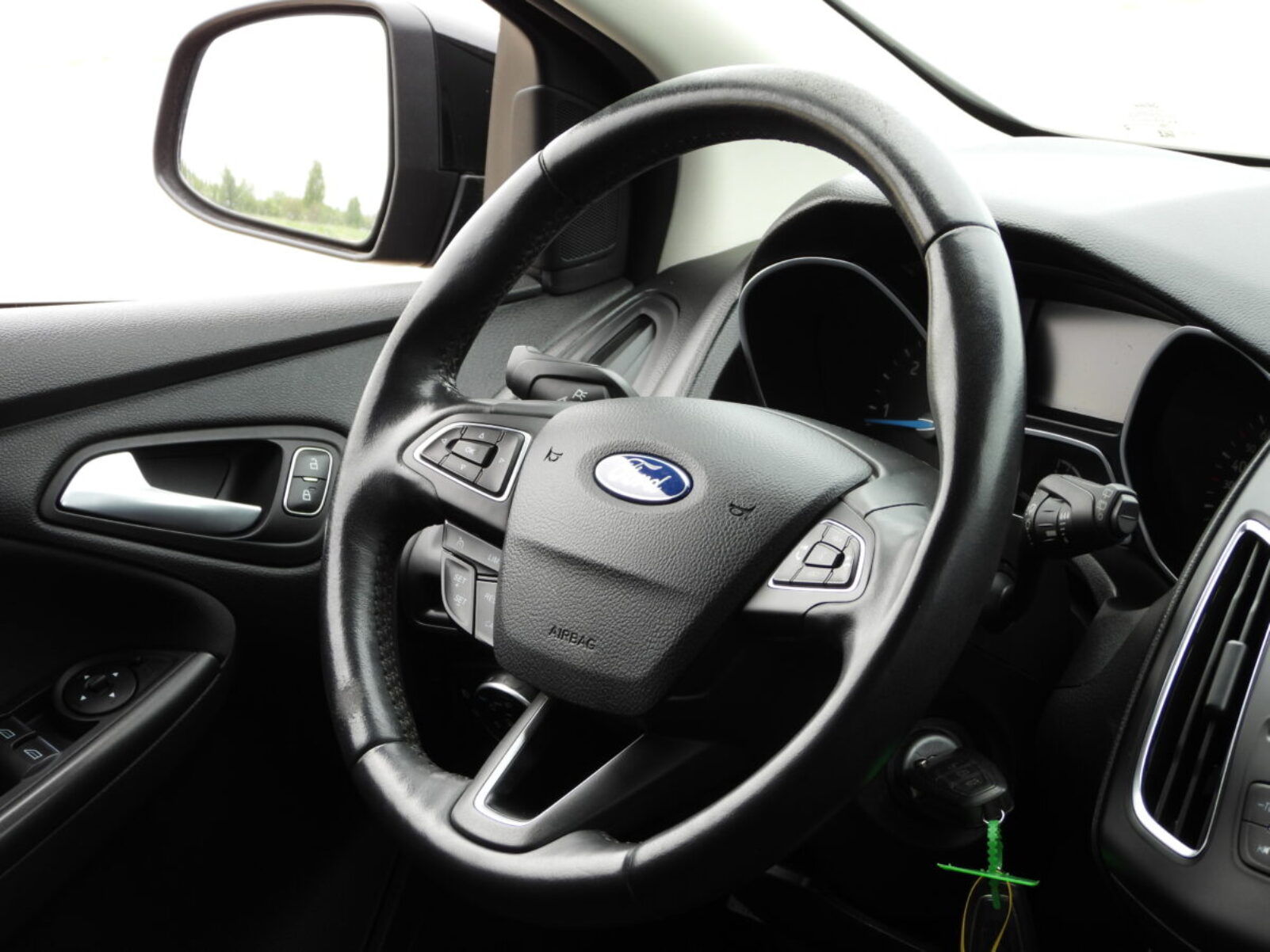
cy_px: 476
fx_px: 3339
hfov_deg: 21.5
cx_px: 635
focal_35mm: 91
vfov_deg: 16.2
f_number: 3.5
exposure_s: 1/80
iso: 100
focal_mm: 16.3
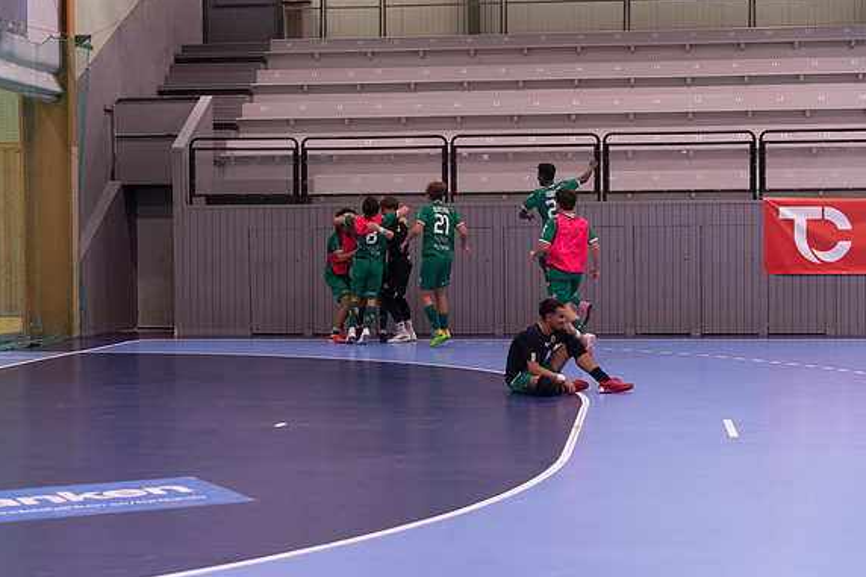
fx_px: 1707
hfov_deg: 28.5
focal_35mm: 71
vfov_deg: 19.2
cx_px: 433
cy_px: 288
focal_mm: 70
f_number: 3.5
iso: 5000
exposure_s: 1/400
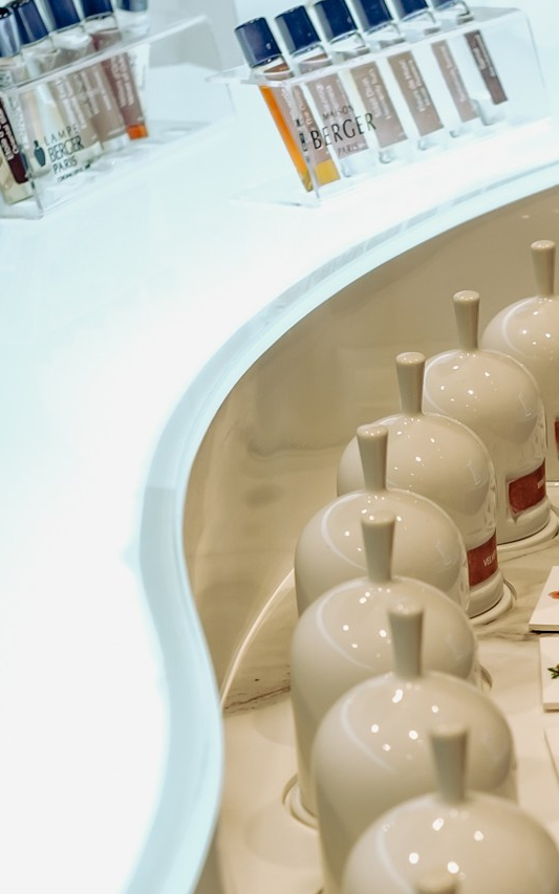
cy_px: 635
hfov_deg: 12.0
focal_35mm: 107
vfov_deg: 19.4
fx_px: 2609
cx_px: 656
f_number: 4
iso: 200
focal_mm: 23
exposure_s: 1/125
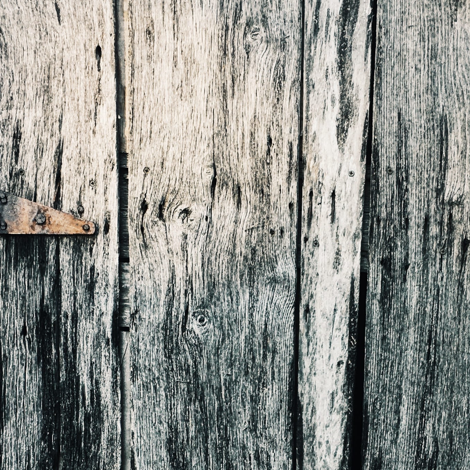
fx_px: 1167
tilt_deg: -10.5
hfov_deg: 22.7
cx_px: 308
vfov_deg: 22.2
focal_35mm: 76
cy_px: 427
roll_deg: -1.7
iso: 25
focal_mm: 4.15
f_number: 2.2
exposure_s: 1/120
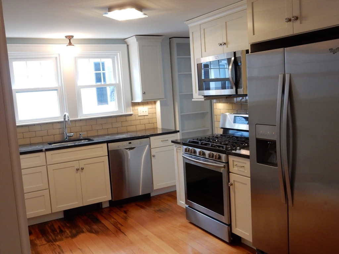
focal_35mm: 36
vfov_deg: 39.7
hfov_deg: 51.4
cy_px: 127
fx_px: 353
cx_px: 170
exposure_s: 1/30
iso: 320
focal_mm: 6.4
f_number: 4
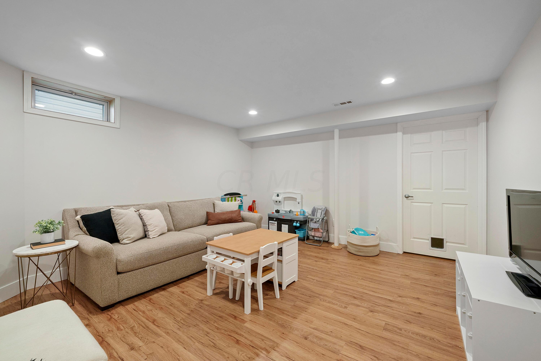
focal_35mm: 14
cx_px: 270
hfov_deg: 104.2
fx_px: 210
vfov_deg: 81.3
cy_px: 180
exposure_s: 1/8
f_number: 9
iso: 640
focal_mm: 14
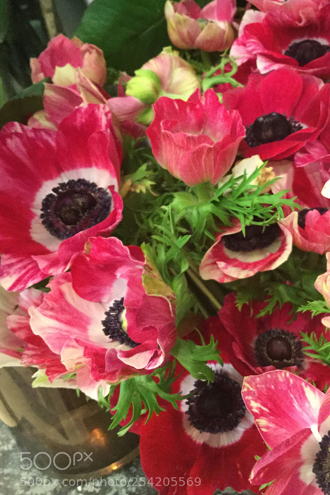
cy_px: 198
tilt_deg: -41.7
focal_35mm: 41
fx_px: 564
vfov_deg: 47.1
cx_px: 231
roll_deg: +8.1
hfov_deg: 32.2
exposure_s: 1/17
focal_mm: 3.3
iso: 250
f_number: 2.4
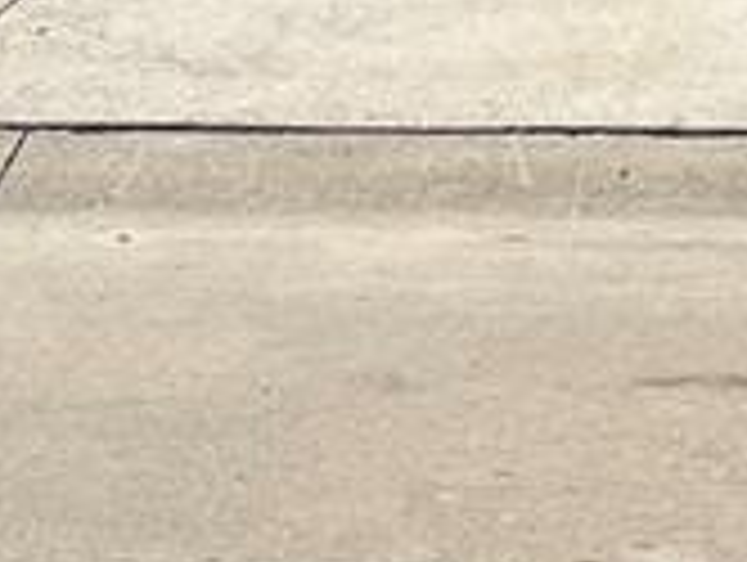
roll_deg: -0.9
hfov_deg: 11.8
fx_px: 3458
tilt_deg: +2.9
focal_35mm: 160
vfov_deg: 8.5
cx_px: 1112
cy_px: -814
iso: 50
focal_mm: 5.1
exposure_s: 1/4310
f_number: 1.6
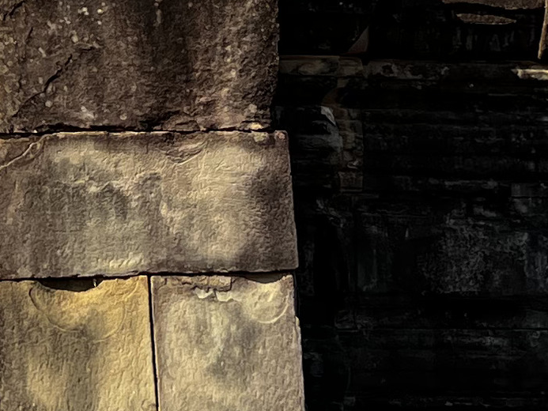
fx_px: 2375
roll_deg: -0.4
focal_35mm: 150
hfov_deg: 12.4
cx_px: -302
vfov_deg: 9.5
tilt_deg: +11.5
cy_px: -269
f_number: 1.5
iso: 50
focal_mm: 5.7
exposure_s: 1/2299
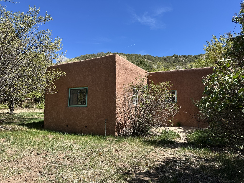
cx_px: 122
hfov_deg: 71.6
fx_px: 169
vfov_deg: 56.8
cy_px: 92
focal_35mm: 24
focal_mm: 6.86
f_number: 1.78
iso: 80
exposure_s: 1/2252
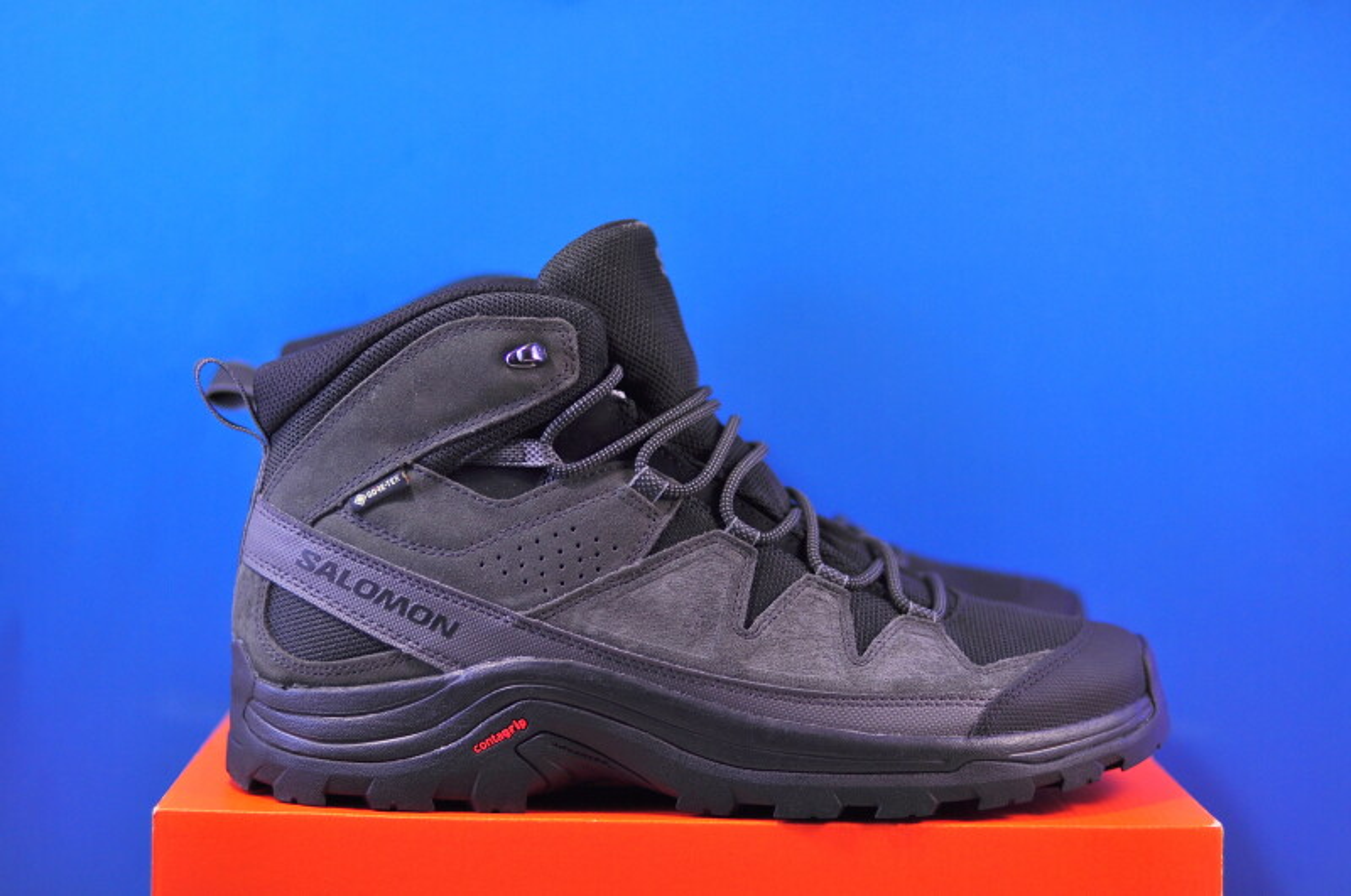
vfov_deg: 18.1
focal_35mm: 75
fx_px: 2811
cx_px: 676
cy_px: 448
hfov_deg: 27.0
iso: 250
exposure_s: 1/320
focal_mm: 50
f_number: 2
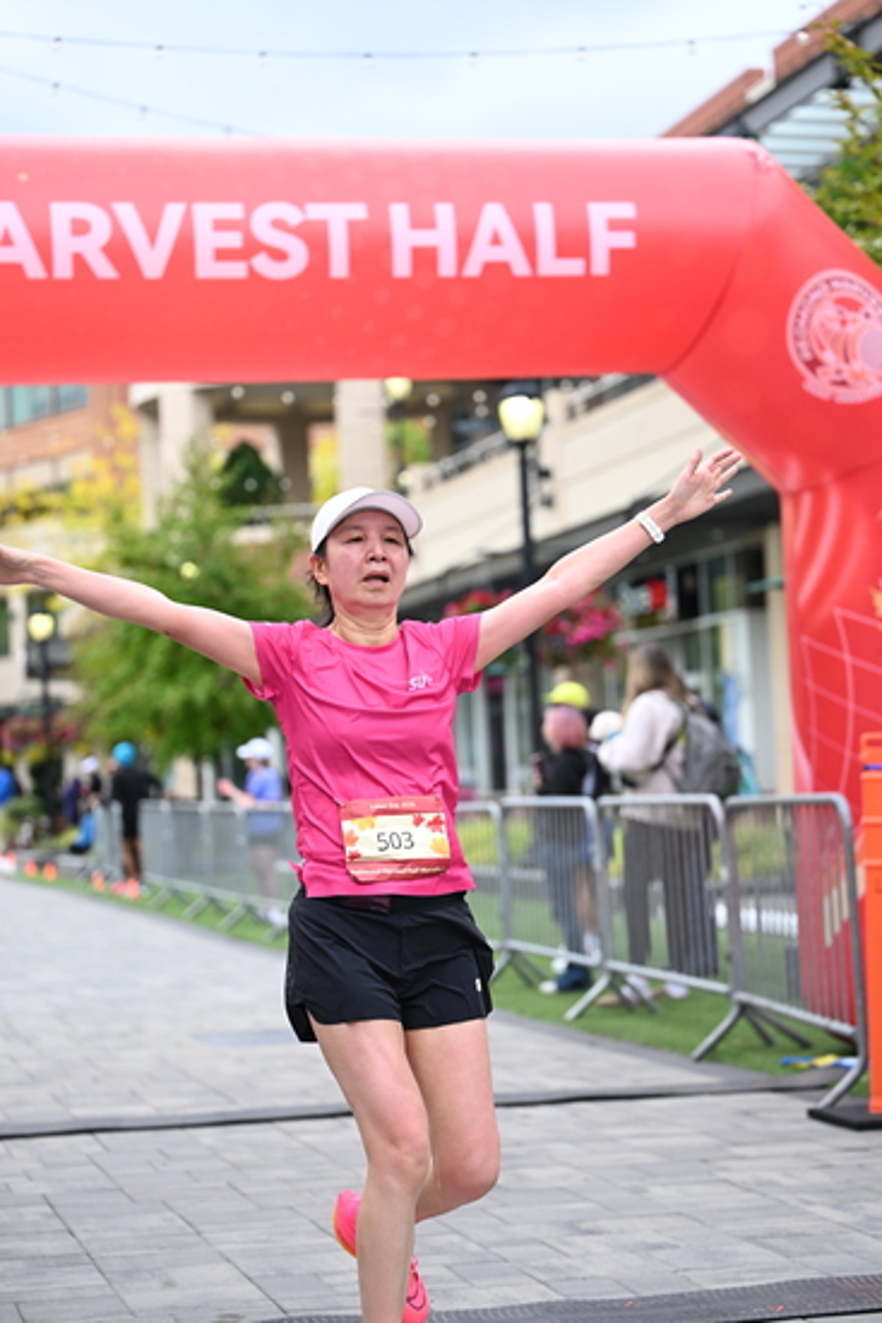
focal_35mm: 77
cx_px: 441
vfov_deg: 26.3
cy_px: 662
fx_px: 2828
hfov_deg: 17.7
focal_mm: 77
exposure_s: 1/2000
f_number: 2.8
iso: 640
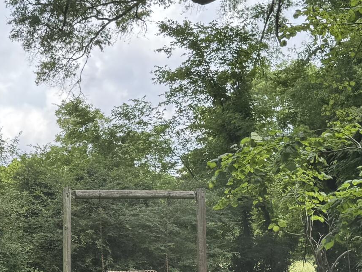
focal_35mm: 84
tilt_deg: -0.5
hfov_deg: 22.6
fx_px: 879
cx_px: 29
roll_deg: -0.4
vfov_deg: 17.4
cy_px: 236
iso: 80
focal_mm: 6.76
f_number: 1.78
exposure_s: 1/1042
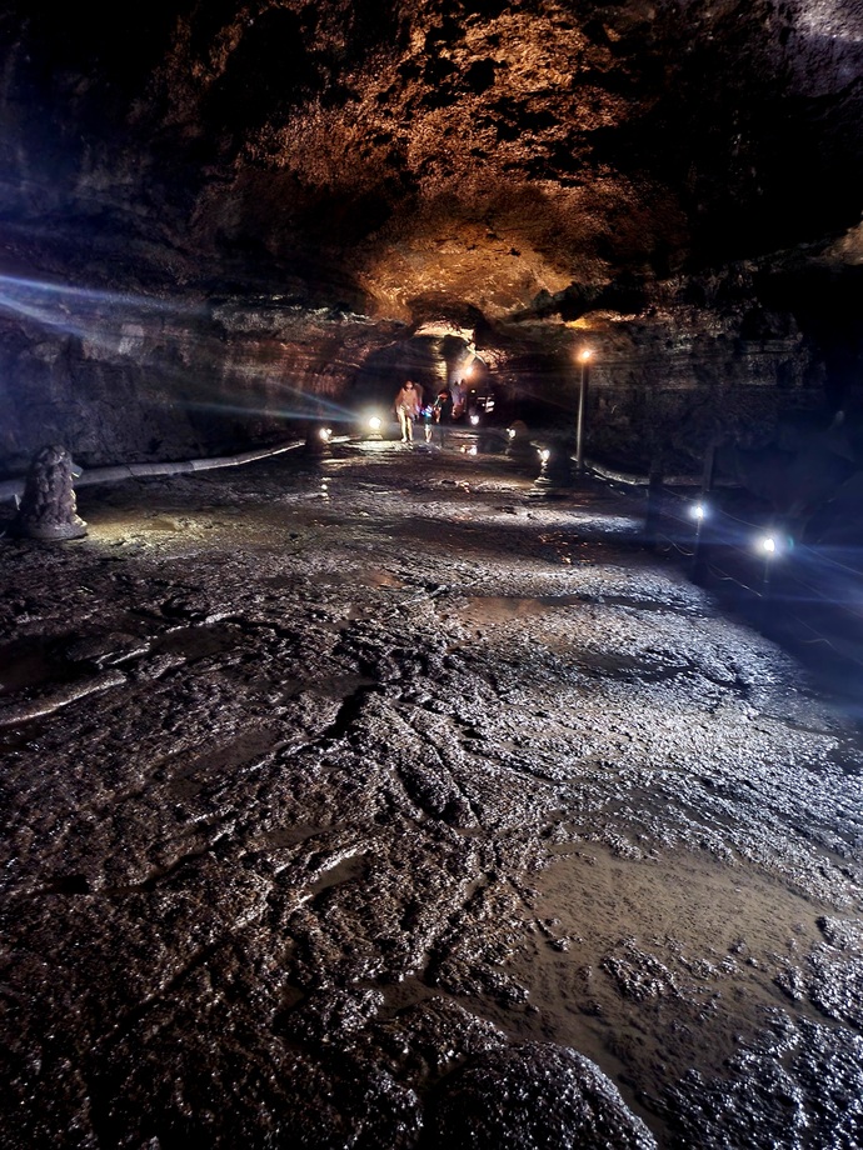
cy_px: 575
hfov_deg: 53.1
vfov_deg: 67.3
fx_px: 864
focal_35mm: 26
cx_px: 432
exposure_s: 1/4
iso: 500
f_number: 1.8
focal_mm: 4.25
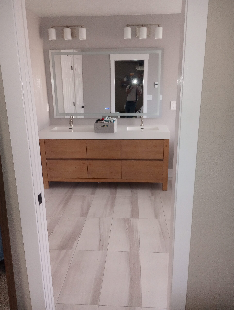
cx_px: 117
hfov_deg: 49.9
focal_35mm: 28
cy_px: 155
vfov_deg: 63.4
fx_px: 252
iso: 862
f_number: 1.8
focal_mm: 4.27
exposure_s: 1/33.3
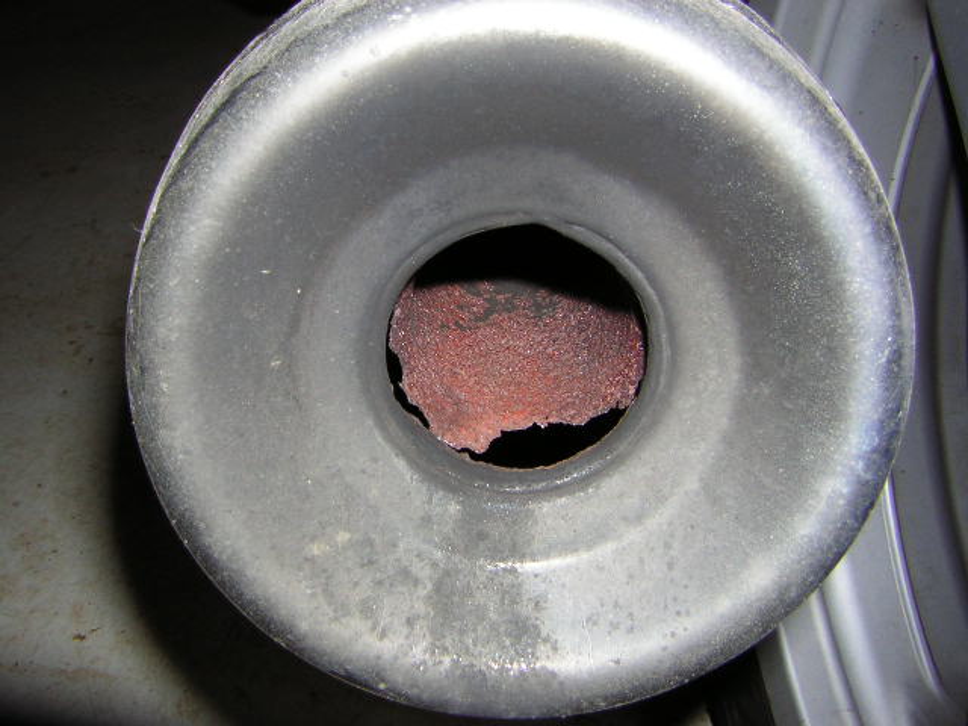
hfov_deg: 51.4
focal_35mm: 36
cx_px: 484
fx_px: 1007
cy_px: 363
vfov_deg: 39.7
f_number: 5.2
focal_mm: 4.7
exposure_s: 1/60.1
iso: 50
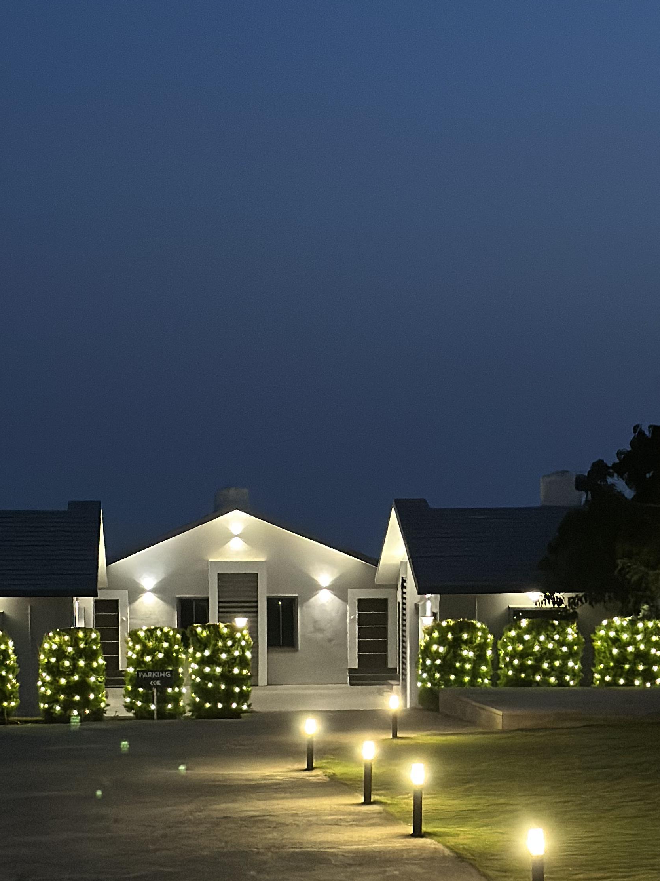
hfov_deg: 17.0
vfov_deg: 22.2
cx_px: 262
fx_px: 2212
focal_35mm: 87
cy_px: 726
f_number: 1.78
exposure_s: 1/33
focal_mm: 6.86
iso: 640
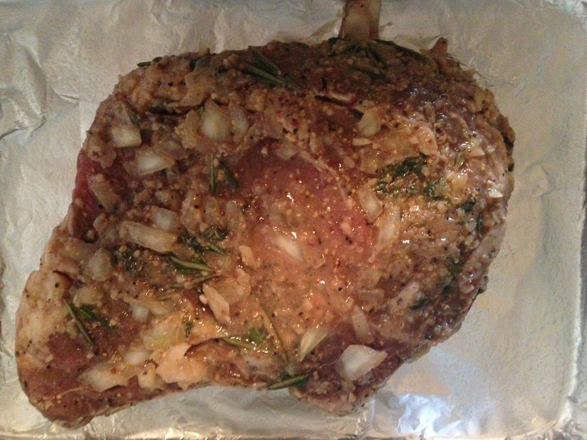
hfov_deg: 52.6
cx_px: 286
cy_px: 230
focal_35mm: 35
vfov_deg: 40.7
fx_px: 594
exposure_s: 1/15
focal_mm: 4.13
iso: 800
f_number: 2.4
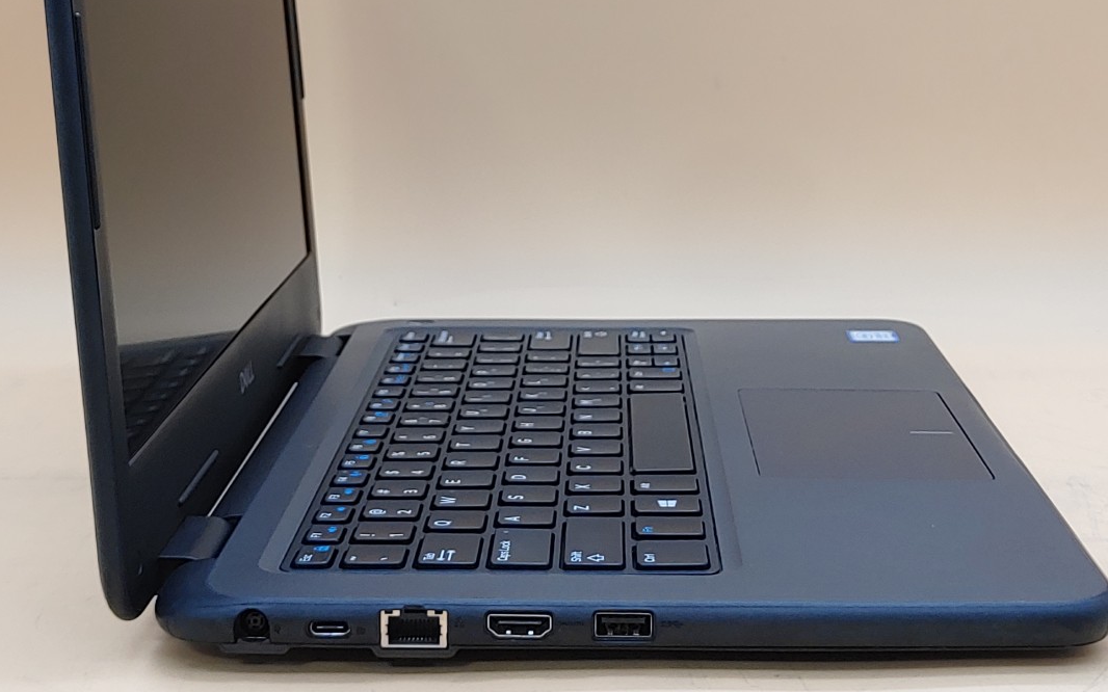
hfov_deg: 32.5
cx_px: 559
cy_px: 172
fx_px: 1902
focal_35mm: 63
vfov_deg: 20.5
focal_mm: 4.36
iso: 50
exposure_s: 1/75
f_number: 1.8
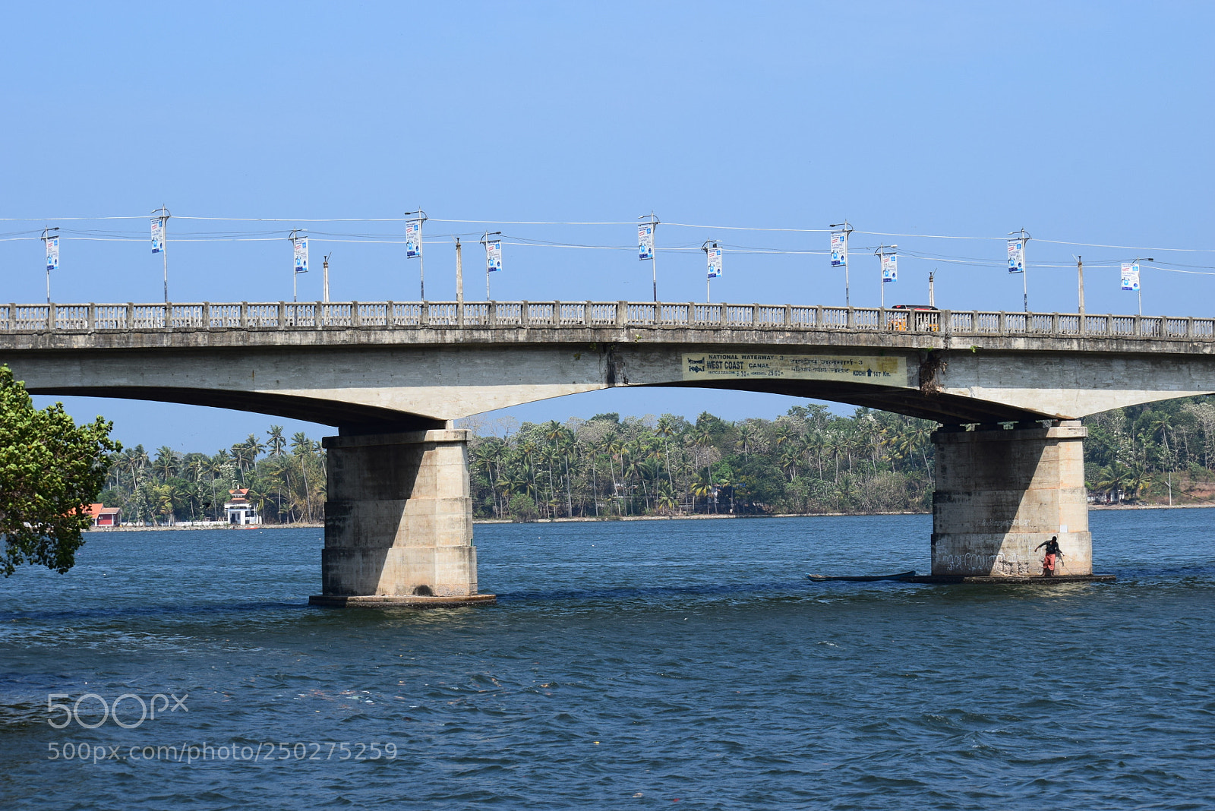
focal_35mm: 105
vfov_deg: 13.1
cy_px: 406
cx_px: 608
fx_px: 3545
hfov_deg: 19.4
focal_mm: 70
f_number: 11
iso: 360
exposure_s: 1/500
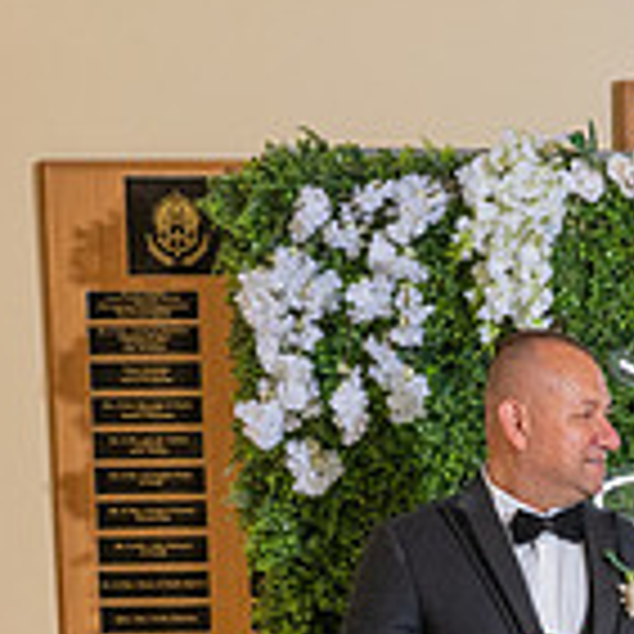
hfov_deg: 13.5
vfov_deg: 13.4
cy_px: 858
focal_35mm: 125
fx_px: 2590
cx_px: 813
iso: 800
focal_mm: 24
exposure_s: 1/160
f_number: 8
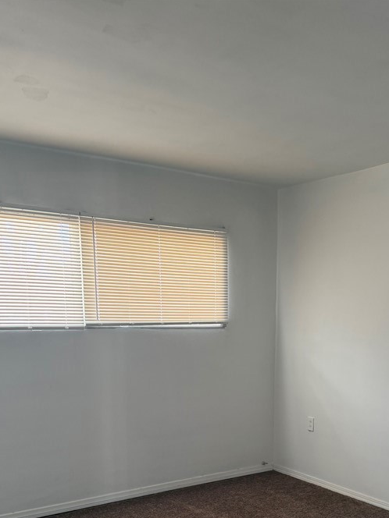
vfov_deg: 48.0
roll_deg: +0.2
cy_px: 396
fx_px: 554
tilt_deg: -8.5
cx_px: 244
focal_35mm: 37
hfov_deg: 38.4
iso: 200
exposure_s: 1/142
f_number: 1.78
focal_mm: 6.76
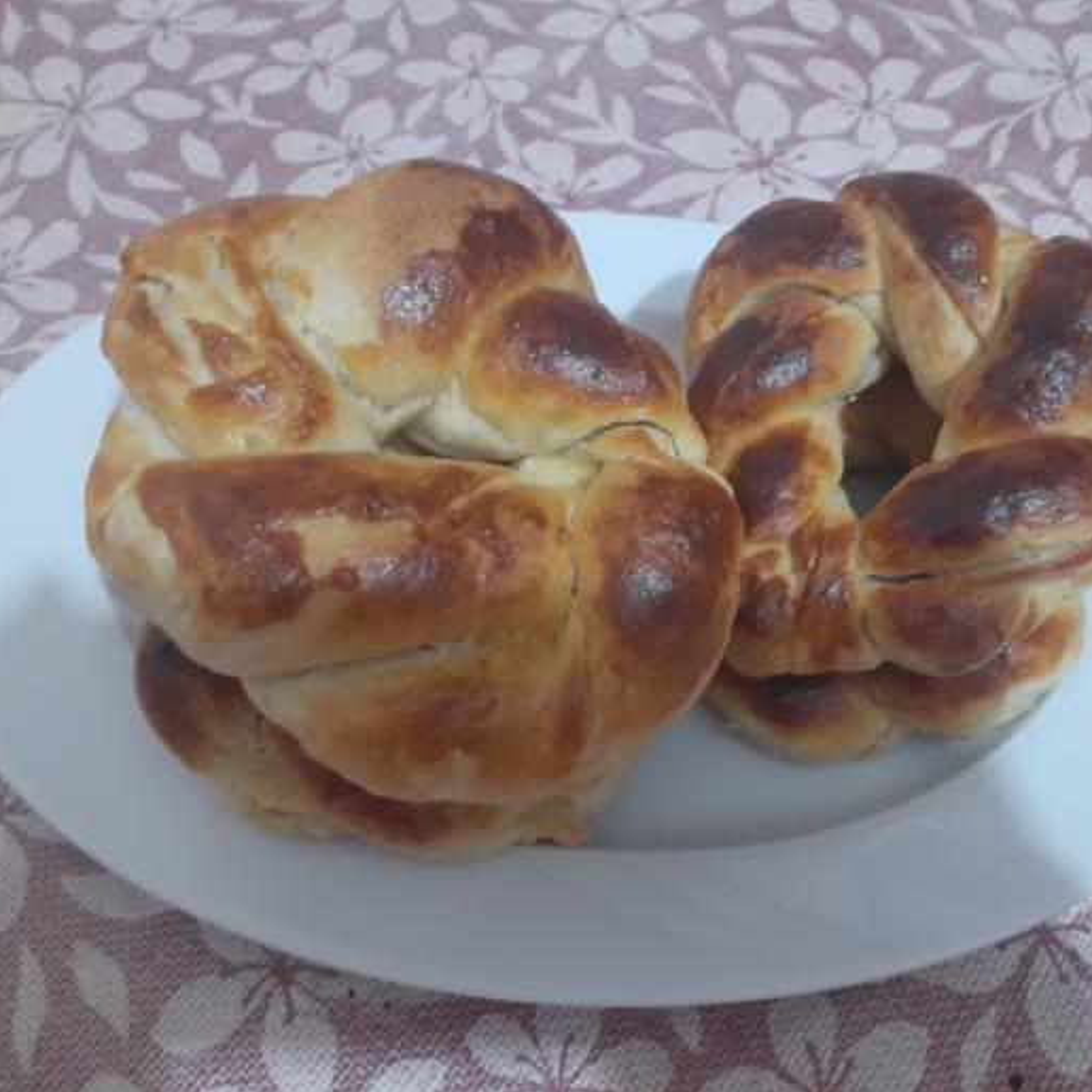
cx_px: 691
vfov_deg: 51.1
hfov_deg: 50.5
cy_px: 547
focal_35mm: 32
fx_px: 1142
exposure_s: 1/25
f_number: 1.9
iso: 640
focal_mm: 3.6
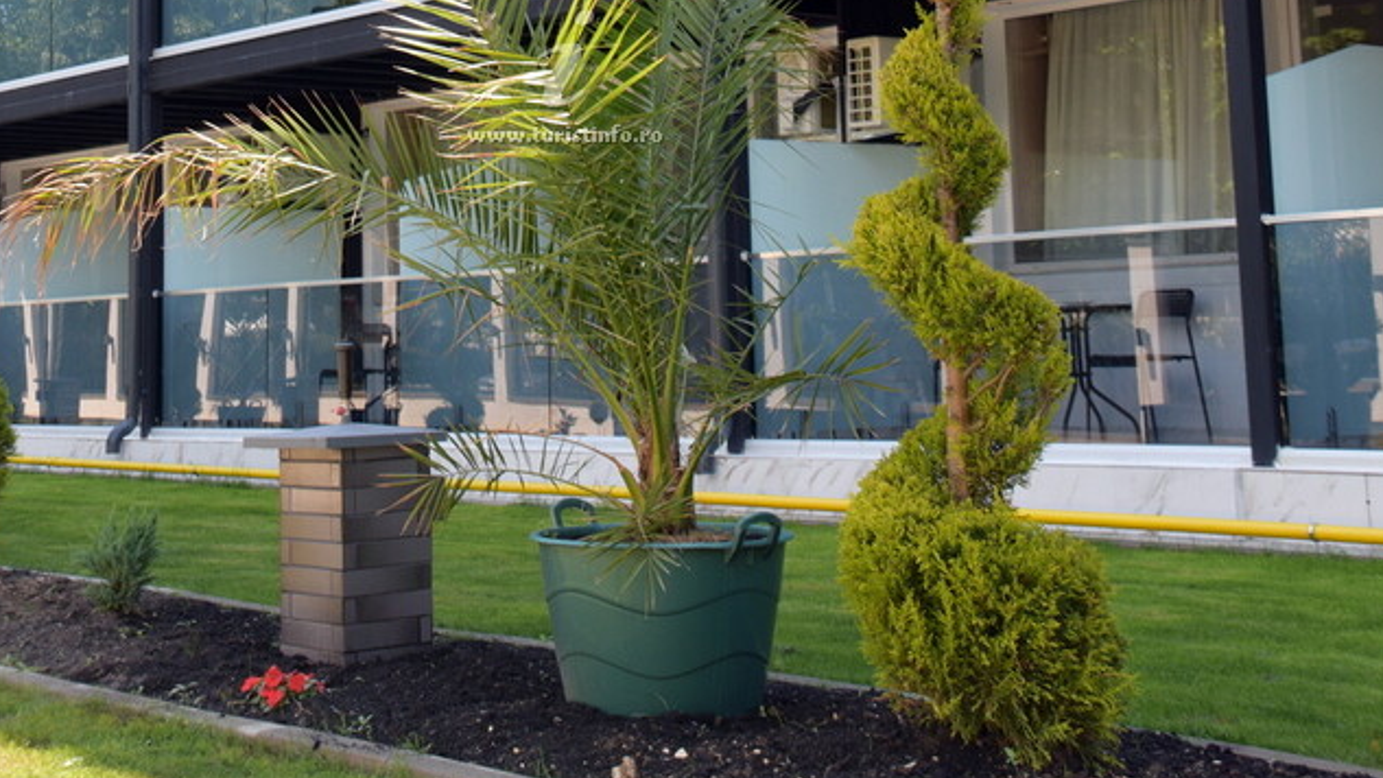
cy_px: 49
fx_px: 2237
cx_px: 540
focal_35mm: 61
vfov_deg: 19.3
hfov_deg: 34.2
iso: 320
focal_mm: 24
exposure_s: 1/160
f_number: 8
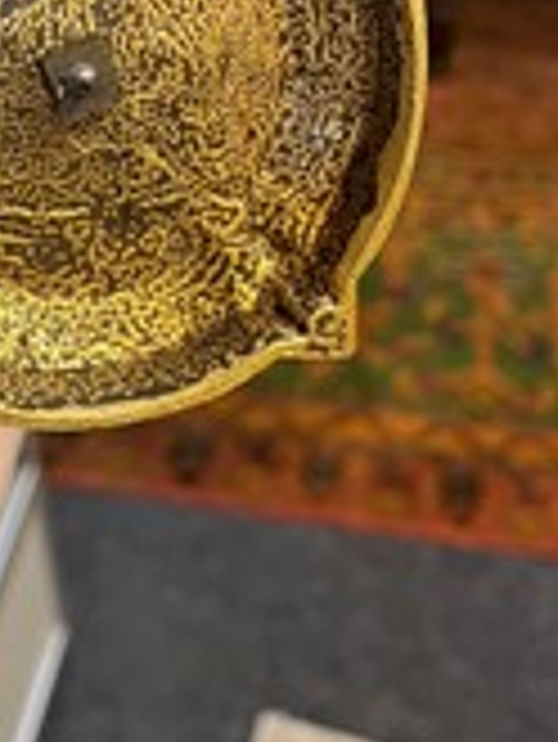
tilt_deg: -41.9
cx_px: 58
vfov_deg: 29.4
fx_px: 1352
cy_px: 67
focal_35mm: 63
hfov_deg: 22.7
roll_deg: +6.3
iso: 160
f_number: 1.6
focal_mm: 5.1
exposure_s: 1/50
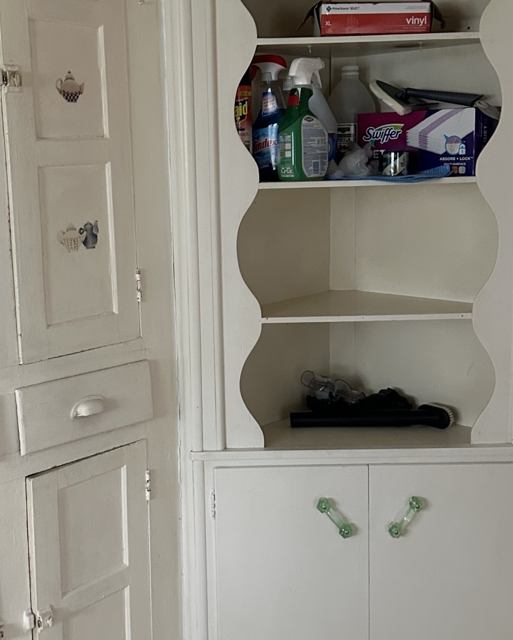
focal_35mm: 48
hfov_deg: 31.4
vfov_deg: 38.7
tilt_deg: -7.2
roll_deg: -1.1
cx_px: 199
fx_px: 910
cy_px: 279
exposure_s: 1/60
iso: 500
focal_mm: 6.86
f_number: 1.78
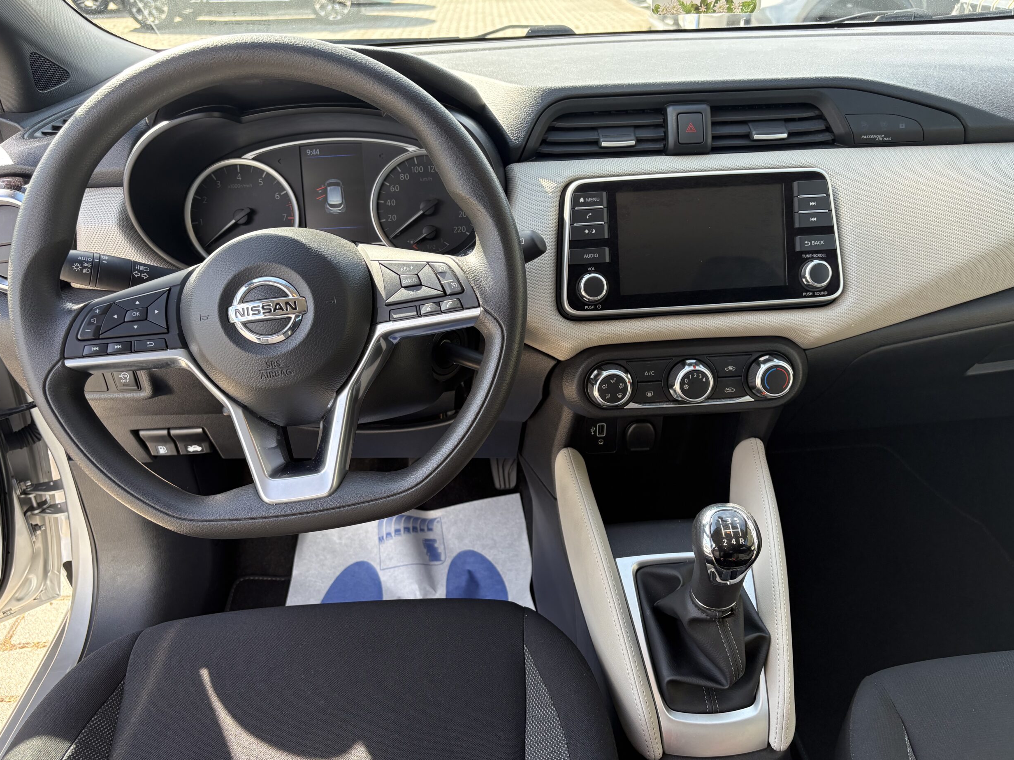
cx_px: 515
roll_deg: +1.5
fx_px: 791
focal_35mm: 27
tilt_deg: -29.8
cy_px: 394
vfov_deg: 51.3
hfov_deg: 65.3
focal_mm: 5.96
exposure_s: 1/242
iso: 100
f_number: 1.6
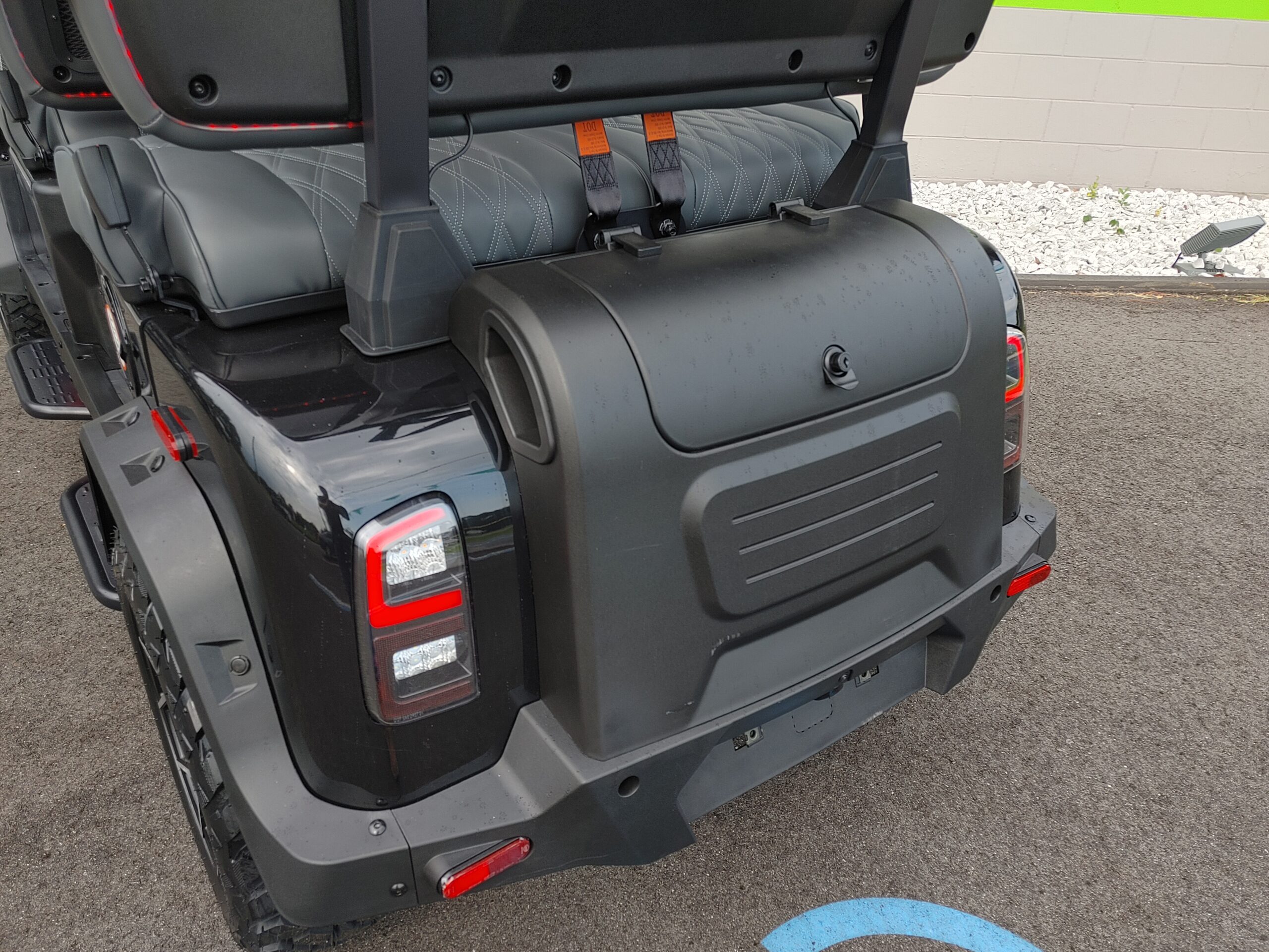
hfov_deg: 67.3
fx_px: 953
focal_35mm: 26
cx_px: 634
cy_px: 476
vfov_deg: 53.1
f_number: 1.8
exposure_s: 1/336
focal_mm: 4.81
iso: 50
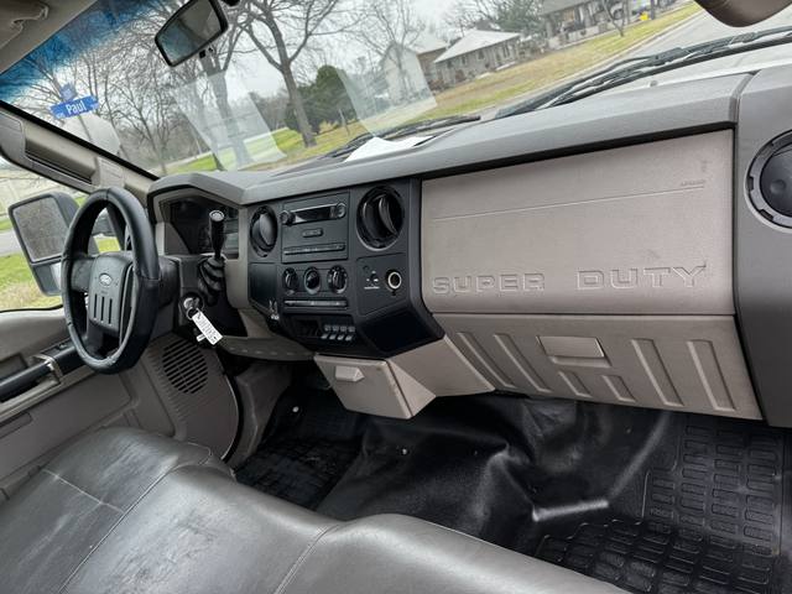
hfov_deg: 71.6
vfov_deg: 56.8
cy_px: 297
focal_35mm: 24
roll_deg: +16.5
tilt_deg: -21.3
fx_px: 549
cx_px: 396
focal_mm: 6.86
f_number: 1.78
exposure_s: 1/166
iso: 64
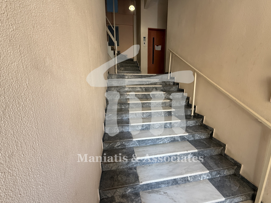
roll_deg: -0.6
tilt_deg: -10.2
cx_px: 140
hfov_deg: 98.1
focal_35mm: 15
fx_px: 117
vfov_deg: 81.7
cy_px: 103
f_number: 2.2
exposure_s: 1/99
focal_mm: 2.22
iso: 250
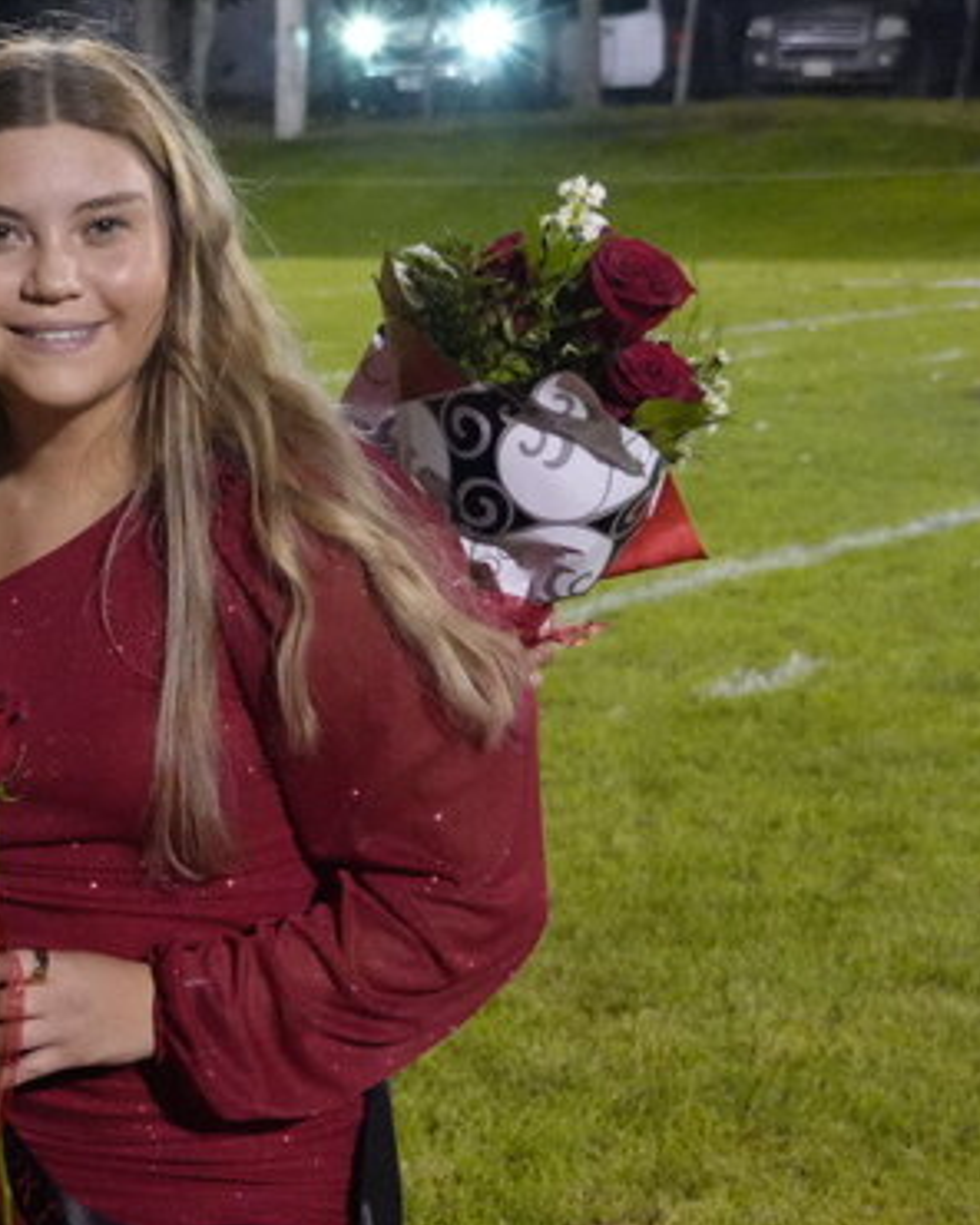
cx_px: -387
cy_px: 695
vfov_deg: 16.4
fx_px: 4242
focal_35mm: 117
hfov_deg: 12.6
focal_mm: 30
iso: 6400
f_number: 4.5
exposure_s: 1/160
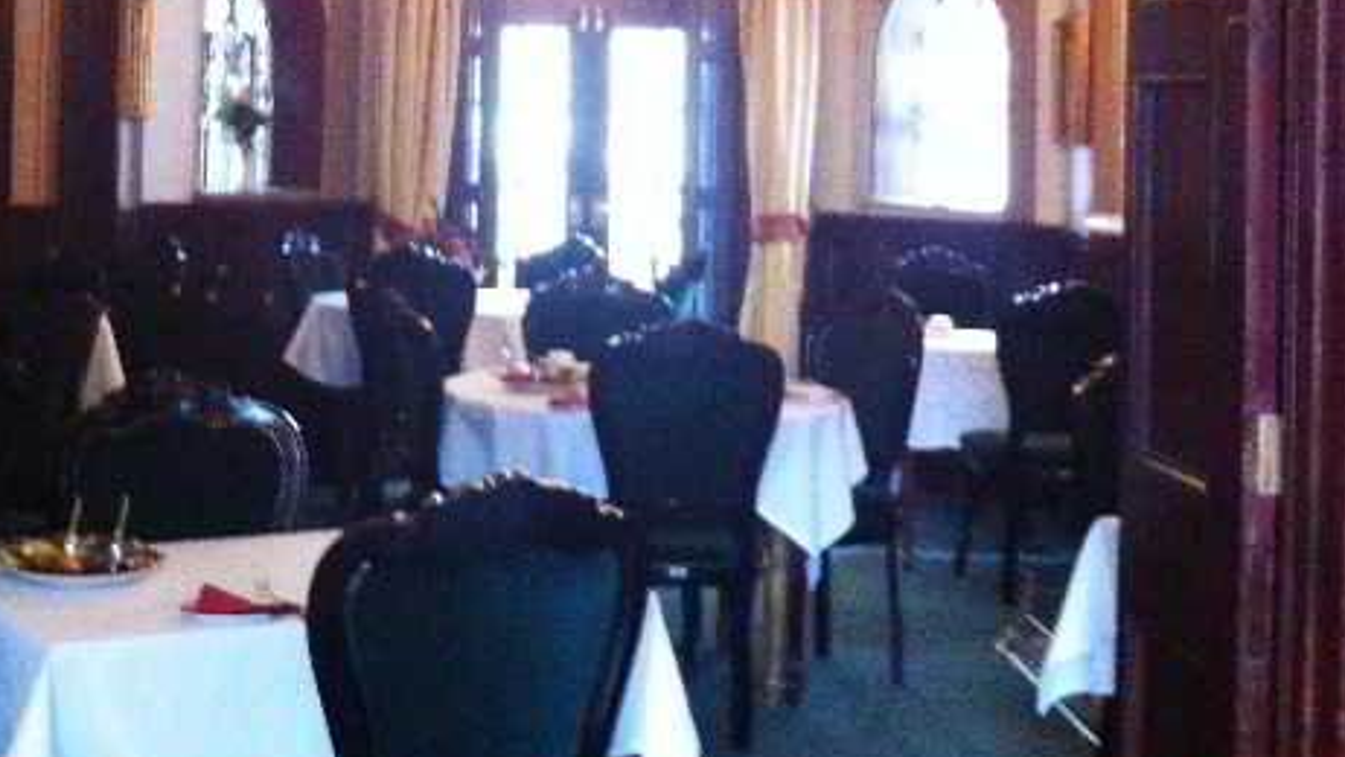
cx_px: 483
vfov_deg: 17.9
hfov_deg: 31.7
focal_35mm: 66
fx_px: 2354
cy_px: 41
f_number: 2.8
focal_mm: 3.85
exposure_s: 1/15
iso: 400
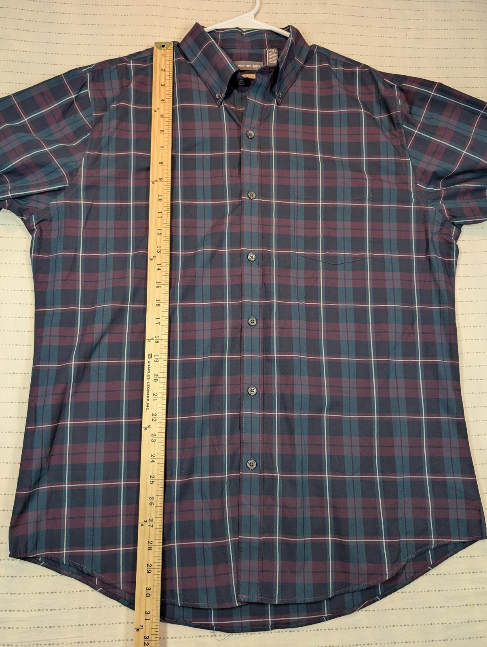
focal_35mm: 24
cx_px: 244
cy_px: 324
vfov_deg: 71.5
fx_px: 449
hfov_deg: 56.9
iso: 28
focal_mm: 6.9
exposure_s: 1/60
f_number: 1.68
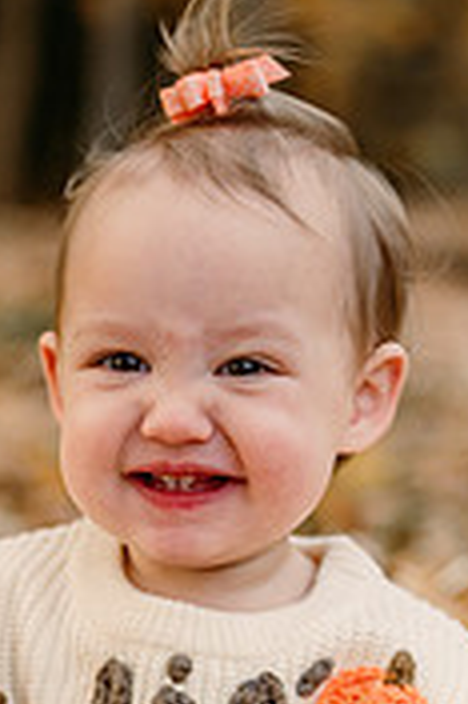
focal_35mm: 128
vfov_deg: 15.7
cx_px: 100
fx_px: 2501
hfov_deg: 10.7
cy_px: 720
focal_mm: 50
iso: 250
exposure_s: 1/400
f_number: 2.2
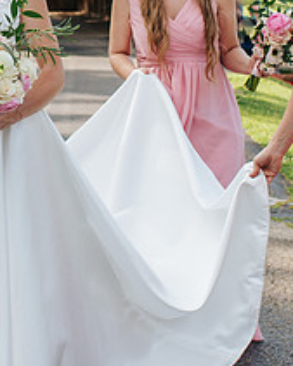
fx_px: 1516
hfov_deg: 10.9
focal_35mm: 140
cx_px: -12
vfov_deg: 13.7
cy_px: 53
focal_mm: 35
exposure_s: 1/400
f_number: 3.2
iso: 100
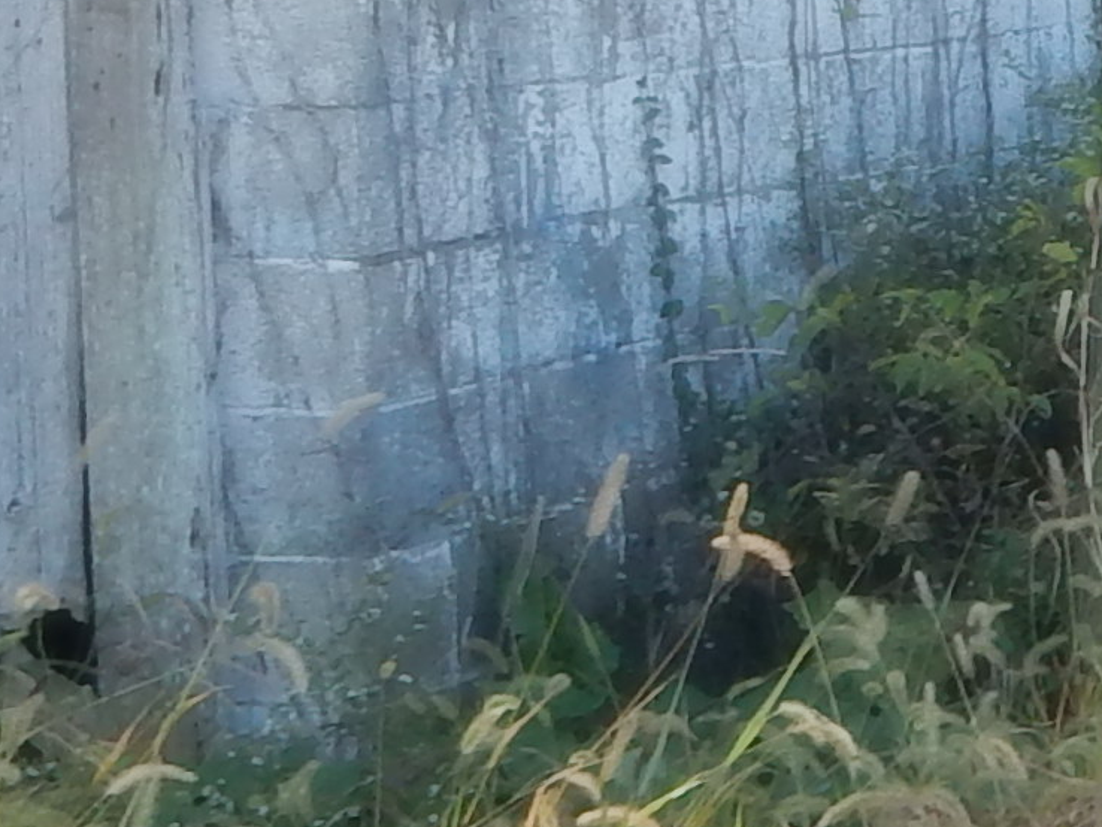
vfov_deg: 9.4
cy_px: -166
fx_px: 4968
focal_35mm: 156
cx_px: 2404
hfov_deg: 11.1
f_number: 3.7
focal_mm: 4.5
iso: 125
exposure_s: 1/200
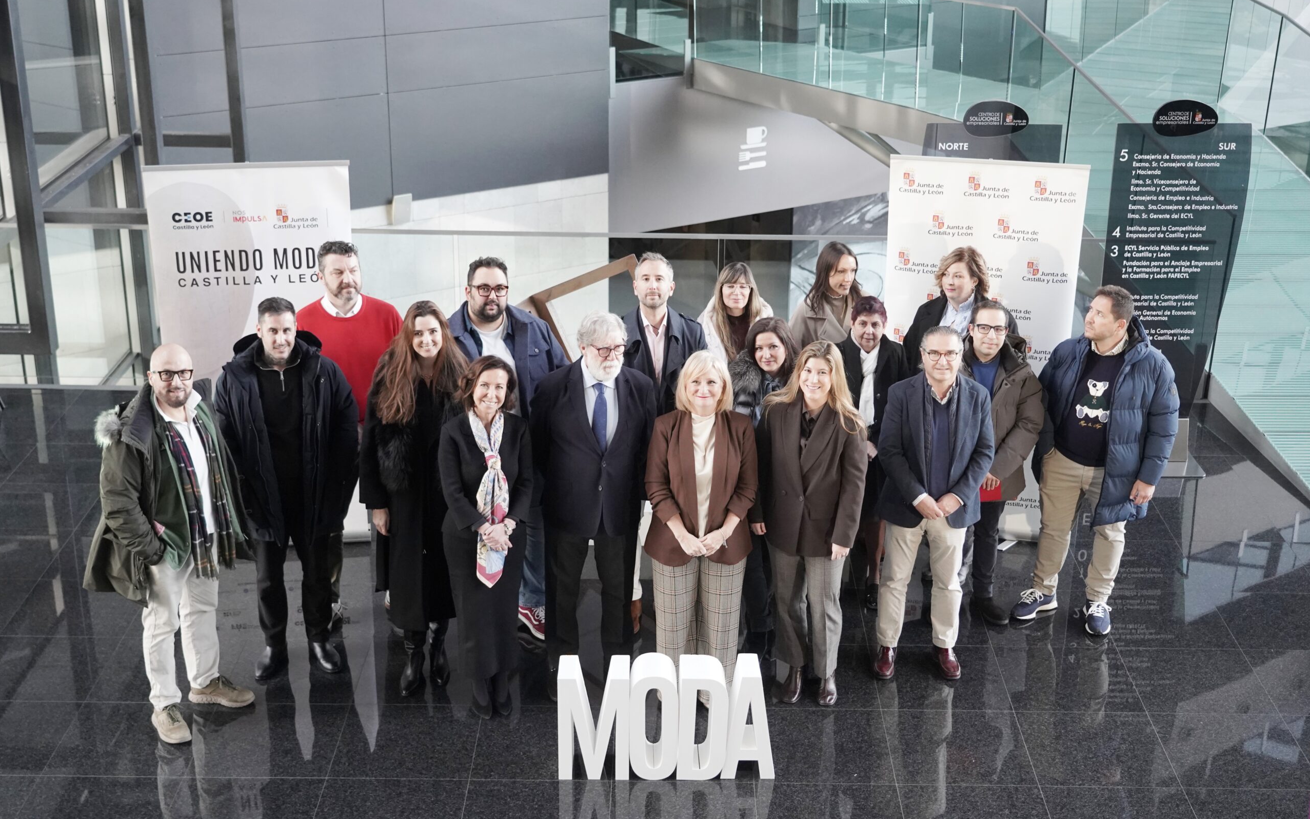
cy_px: 424
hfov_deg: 42.6
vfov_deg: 27.4
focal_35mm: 47
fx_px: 1678
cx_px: 656
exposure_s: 1/200
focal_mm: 46
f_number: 4
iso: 4000
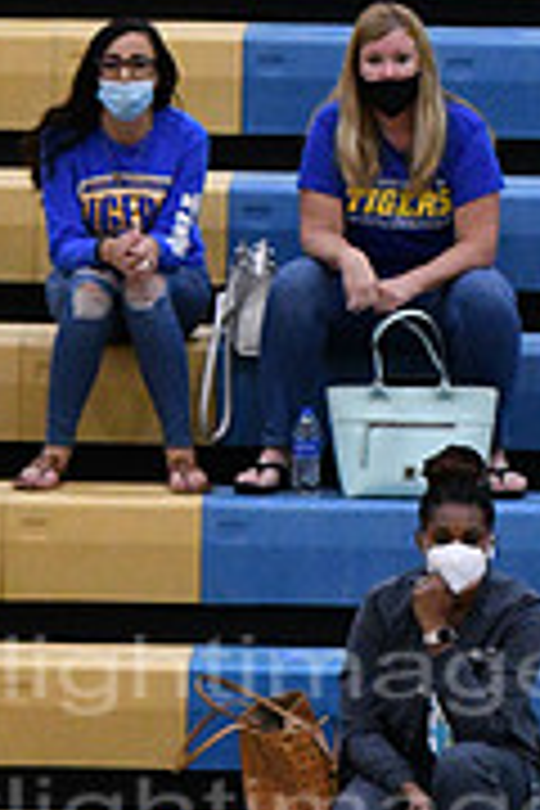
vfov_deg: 3.8
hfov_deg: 2.5
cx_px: 196
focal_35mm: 541
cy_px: 1174
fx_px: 12172
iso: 6400
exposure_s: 1/1250
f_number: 3.2
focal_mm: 112
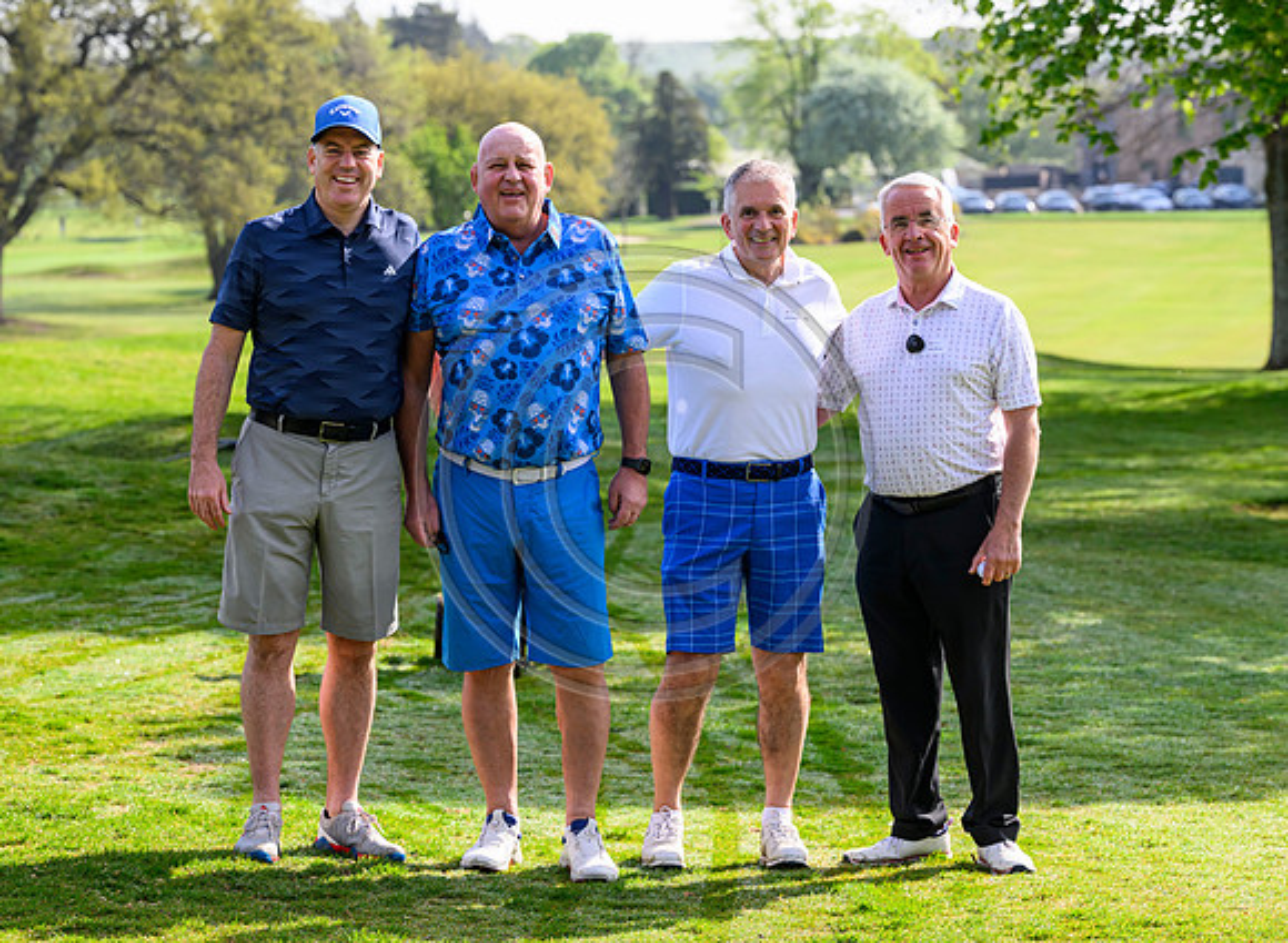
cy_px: 452
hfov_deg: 16.3
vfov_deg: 12.0
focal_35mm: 122
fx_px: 4484
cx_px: 612
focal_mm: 105
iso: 500
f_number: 5.6
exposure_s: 1/1000
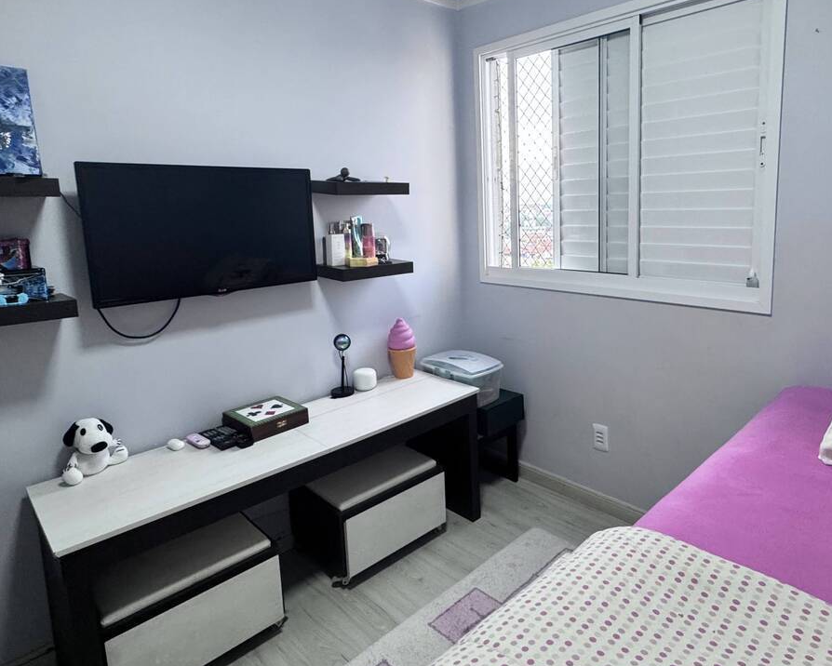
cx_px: 491
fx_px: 542
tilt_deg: -9.4
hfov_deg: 74.3
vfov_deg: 62.9
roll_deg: +0.8
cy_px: 284
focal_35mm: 22
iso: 250
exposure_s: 1/60
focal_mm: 2.22
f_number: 2.2
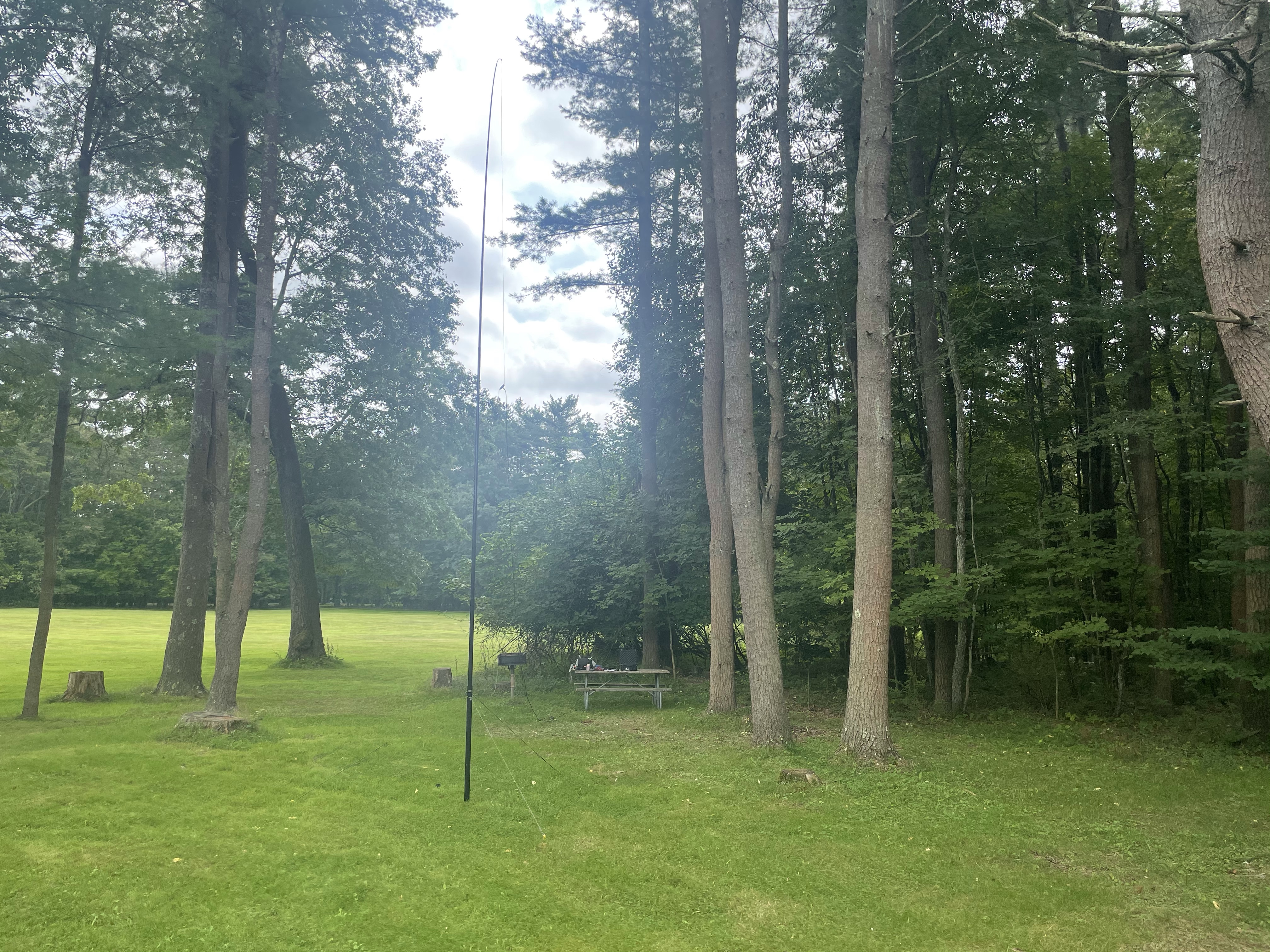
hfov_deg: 67.3
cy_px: 476
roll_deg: -1.3
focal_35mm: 26
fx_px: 954
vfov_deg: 53.1
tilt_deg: +8.9
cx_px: 635
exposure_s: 1/1114
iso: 32
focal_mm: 4.2
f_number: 1.6
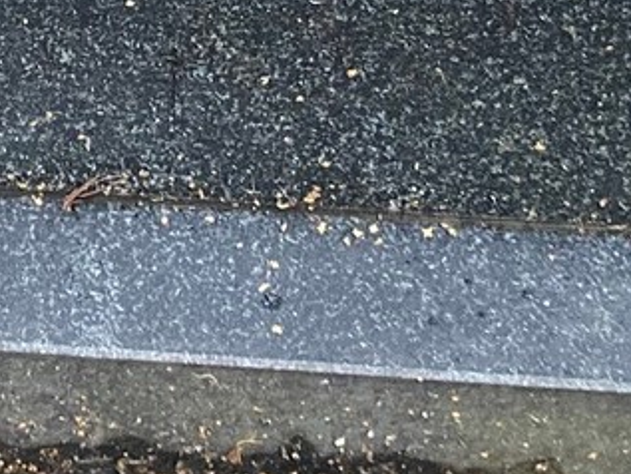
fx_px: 2152
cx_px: 60
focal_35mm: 118
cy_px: -386
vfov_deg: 11.6
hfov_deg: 16.5
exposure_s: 1/60
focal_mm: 4.25
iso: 320
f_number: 1.8
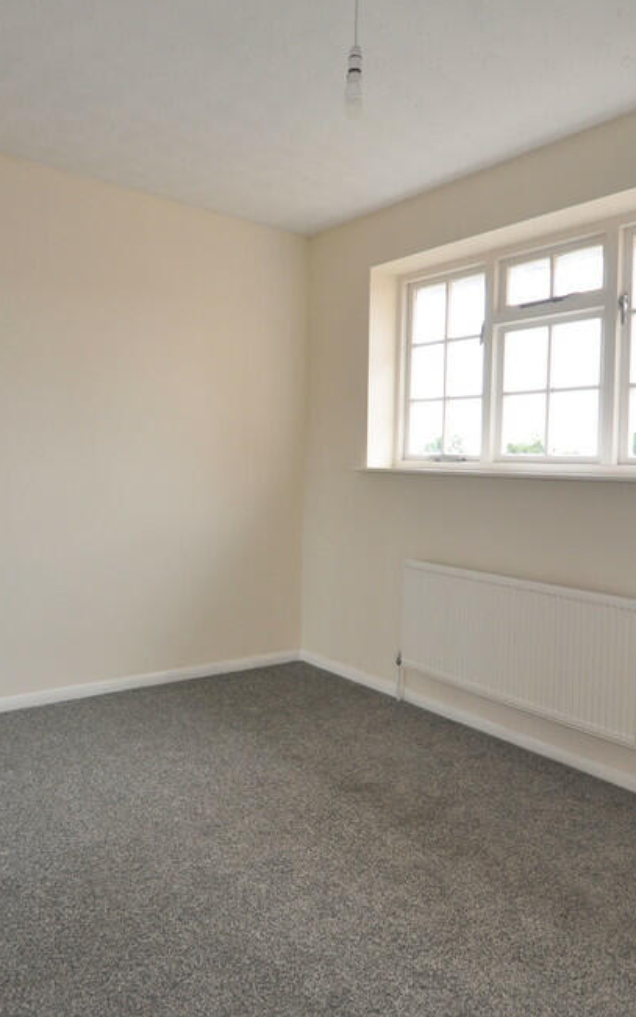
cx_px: 280
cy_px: 501
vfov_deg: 74.8
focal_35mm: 24
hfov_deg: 51.0
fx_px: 665
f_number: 3.5
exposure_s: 1/200
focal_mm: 10
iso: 250
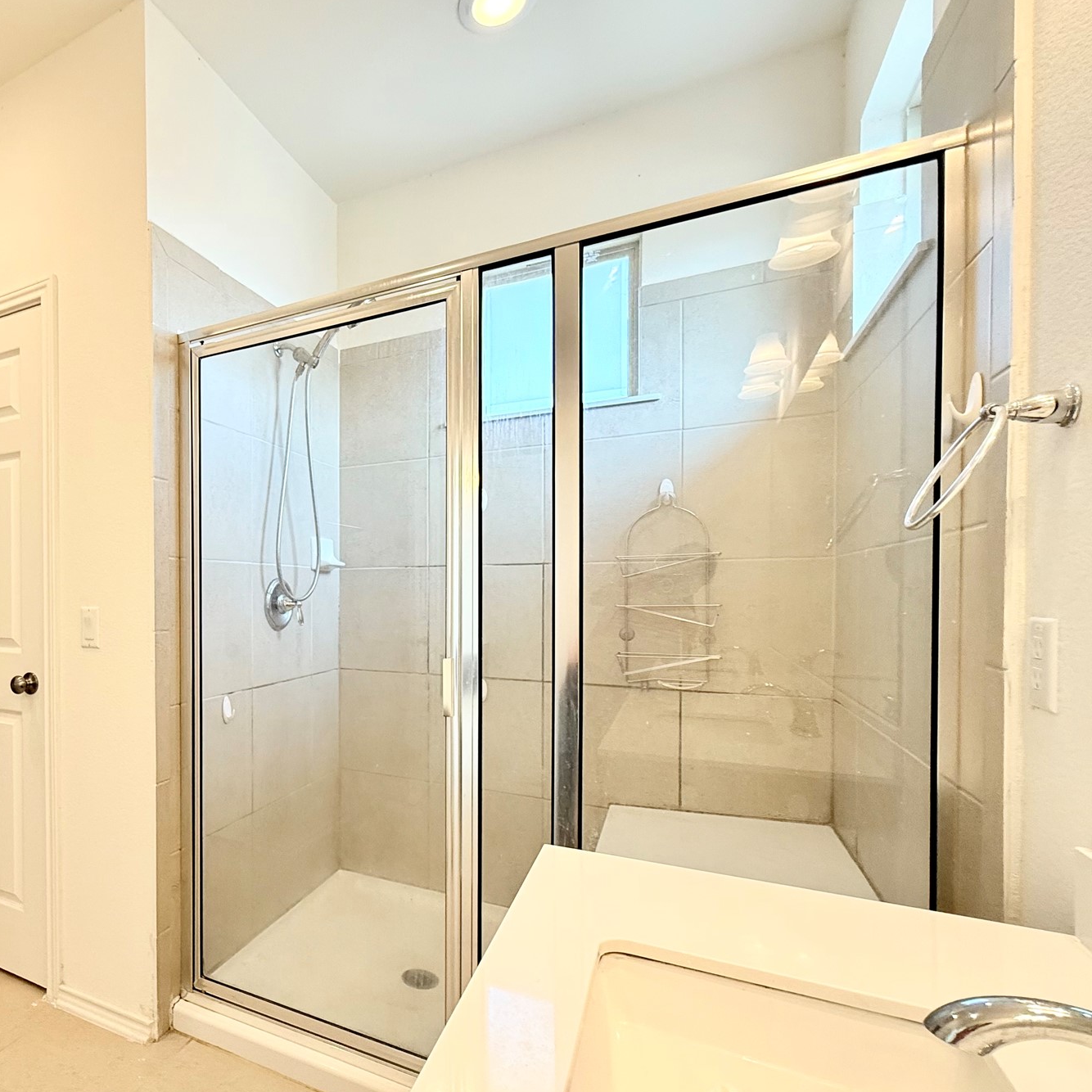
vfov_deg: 77.5
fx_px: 678
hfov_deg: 72.6
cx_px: 280
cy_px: 599
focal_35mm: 19
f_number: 2.2
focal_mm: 2.22
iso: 160
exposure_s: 1/120
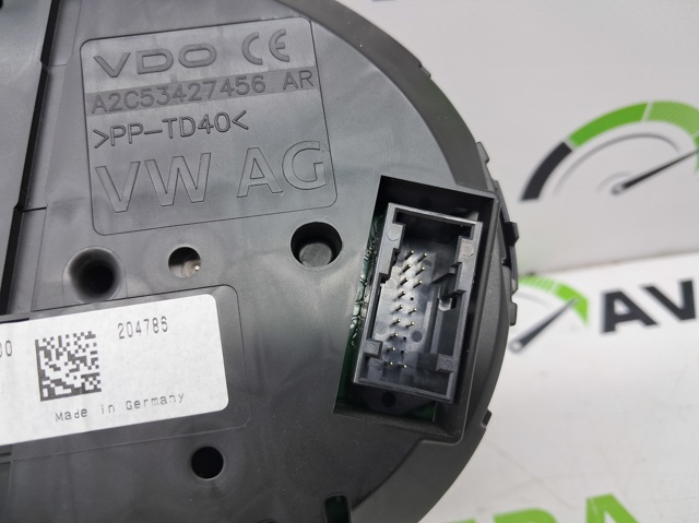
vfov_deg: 51.3
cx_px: 350
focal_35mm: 27
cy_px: 262
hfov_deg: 65.4
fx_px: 545
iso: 50
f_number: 1.8
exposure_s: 1/50
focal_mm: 4
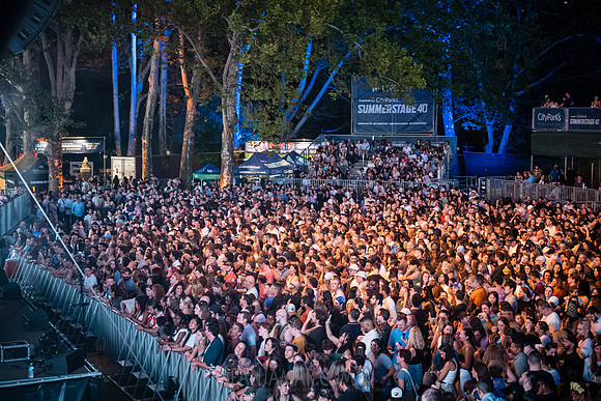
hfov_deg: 33.4
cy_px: 200
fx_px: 1003
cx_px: 300
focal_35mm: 60
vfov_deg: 22.6
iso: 10000
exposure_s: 1/125
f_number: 2.8
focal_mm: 60
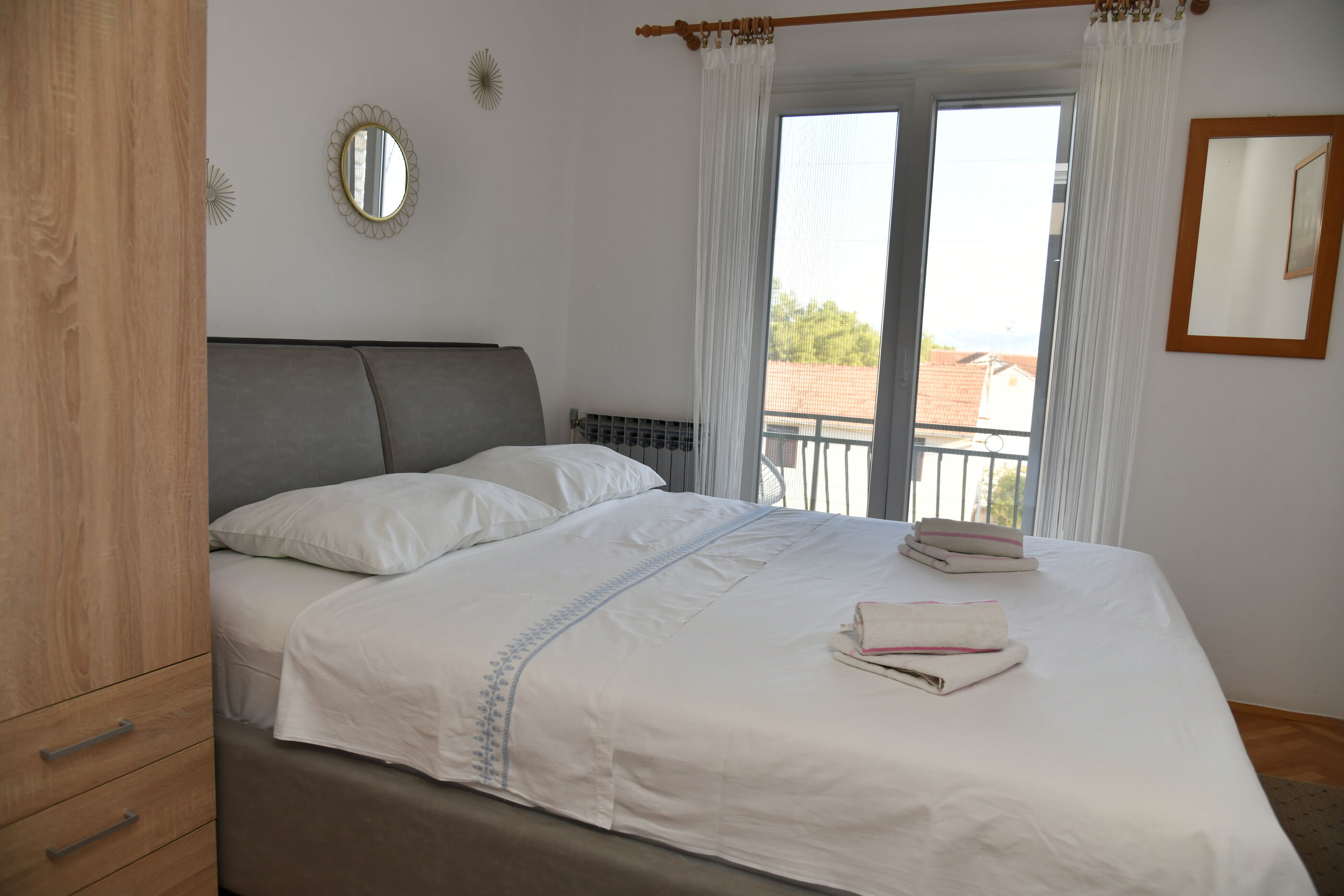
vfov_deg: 53.1
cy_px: 448
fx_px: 896
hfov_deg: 73.7
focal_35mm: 24
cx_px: 672
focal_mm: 24
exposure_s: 1/125
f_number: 5.6
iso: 400
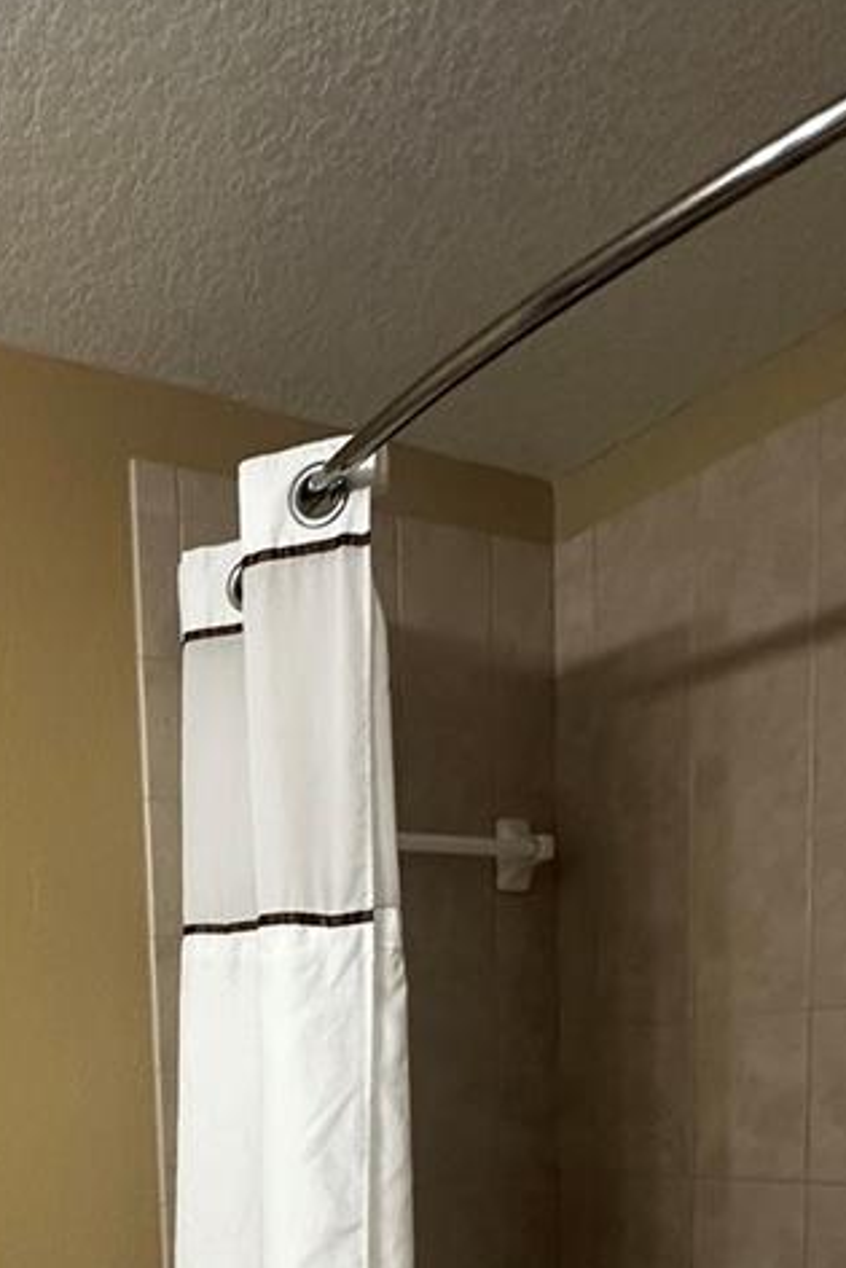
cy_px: 1233
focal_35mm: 37
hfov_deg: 34.6
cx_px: 140
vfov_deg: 44.9
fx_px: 1303
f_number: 2.2
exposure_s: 1/120
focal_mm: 2.22
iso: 250
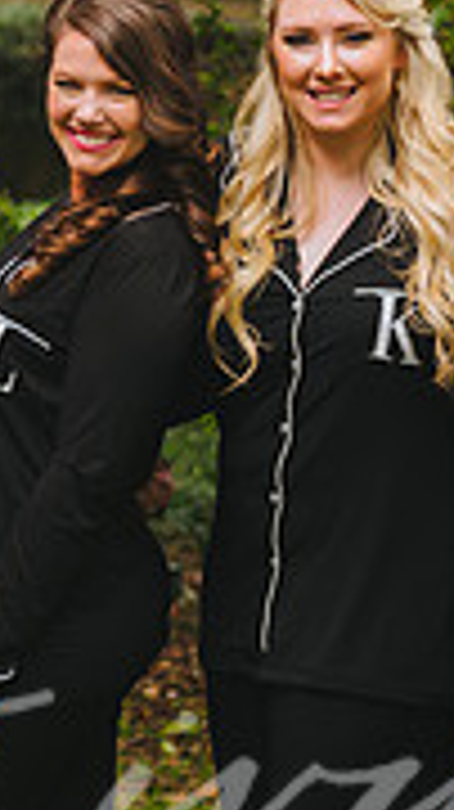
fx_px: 4310
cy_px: 266
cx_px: -538
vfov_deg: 10.7
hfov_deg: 5.8
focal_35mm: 201
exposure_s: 1/1600
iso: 1250
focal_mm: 55
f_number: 3.2
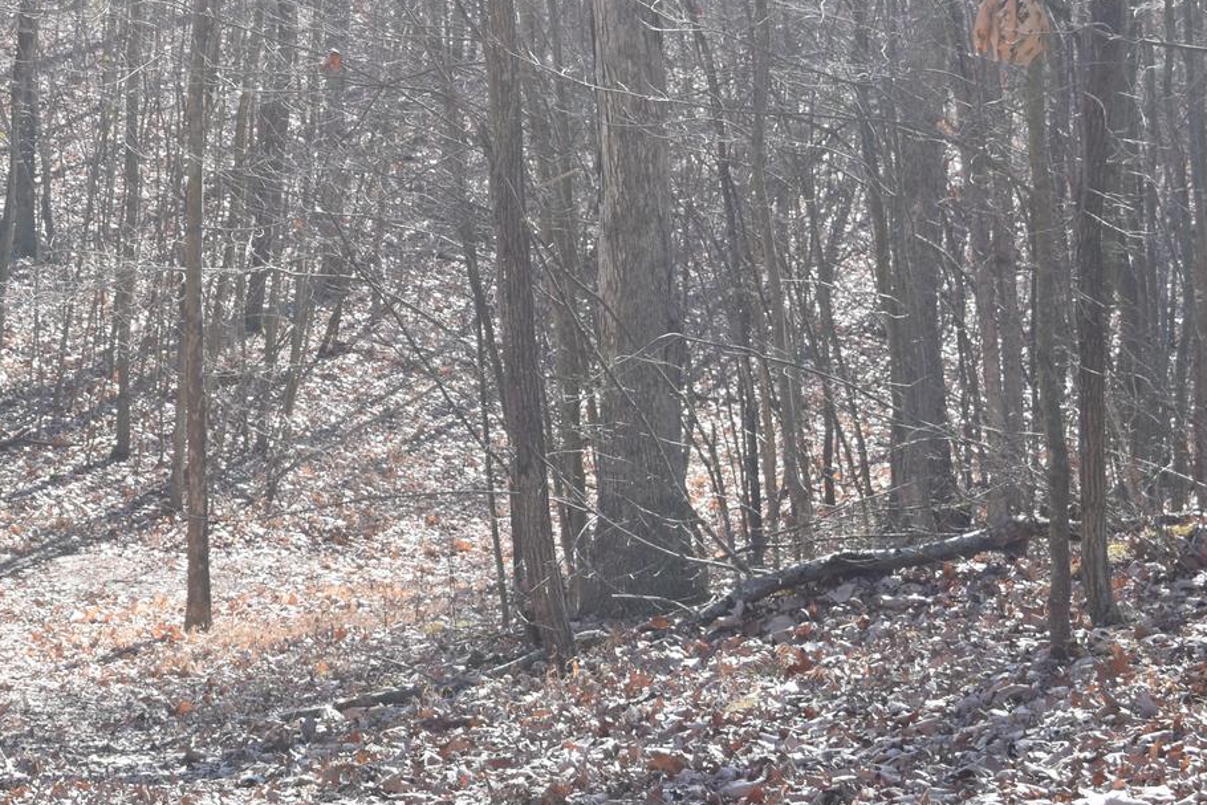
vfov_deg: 11.5
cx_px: 117
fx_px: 3961
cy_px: -22
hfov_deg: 17.1
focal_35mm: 118
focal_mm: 35
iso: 400
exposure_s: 1/250
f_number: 8
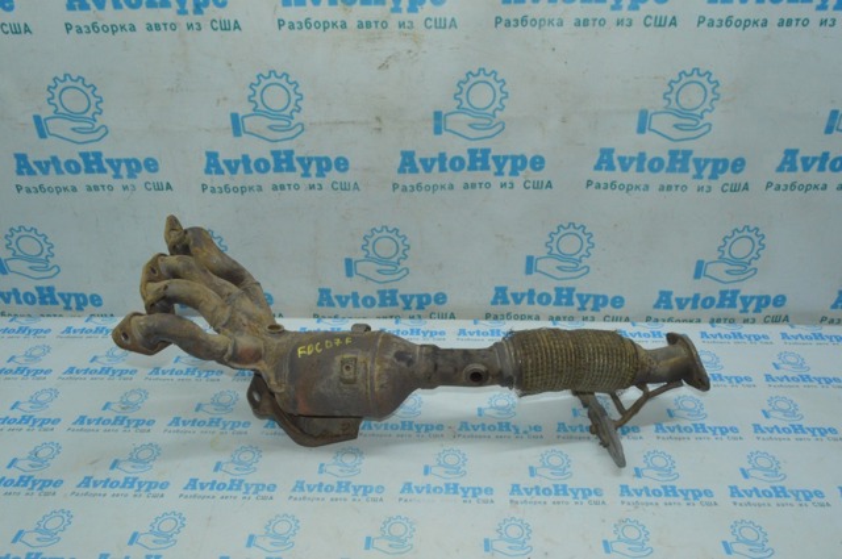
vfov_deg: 47.8
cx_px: 421
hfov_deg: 67.4
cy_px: 280
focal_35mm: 27
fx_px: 631
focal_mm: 18
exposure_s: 1/30
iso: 2200
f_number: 22
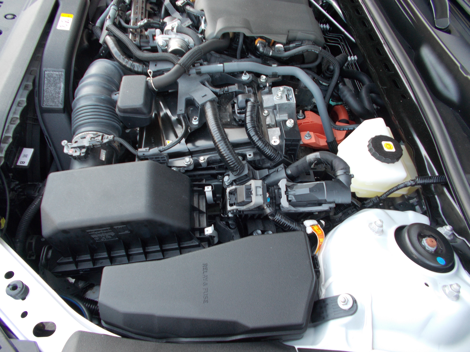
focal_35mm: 26
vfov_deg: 53.1
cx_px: 235
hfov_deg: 67.3
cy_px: 176
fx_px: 353
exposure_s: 1/25
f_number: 3.2
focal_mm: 4.6
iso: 100
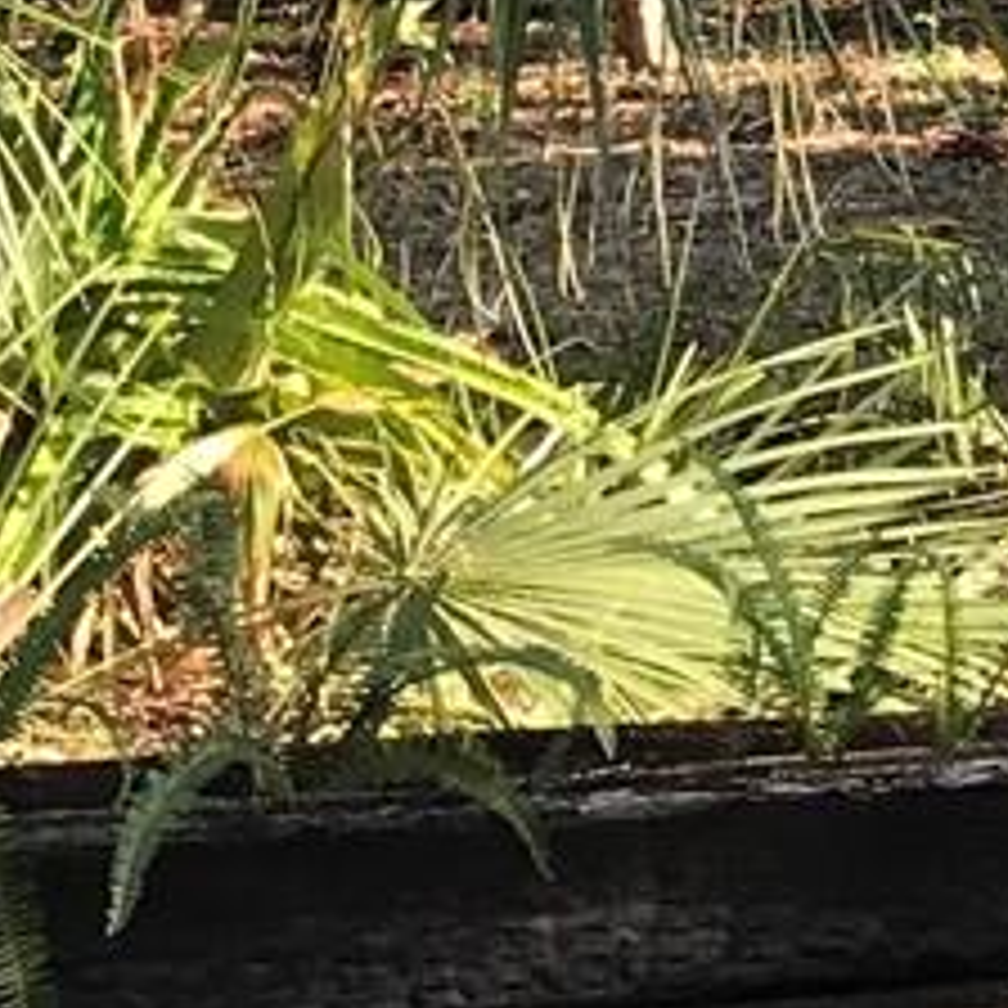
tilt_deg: +1.5
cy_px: -878
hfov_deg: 9.0
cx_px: 2295
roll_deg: +0.2
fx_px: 5831
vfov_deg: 9.4
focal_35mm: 177
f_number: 1.8
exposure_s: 1/357
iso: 20
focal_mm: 3.99
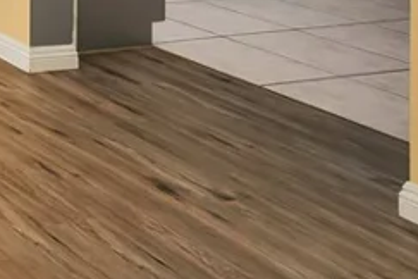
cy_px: -216
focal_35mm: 59
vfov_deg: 18.3
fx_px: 685
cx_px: -406
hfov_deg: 19.6
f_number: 9
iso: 320
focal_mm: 14
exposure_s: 1/30
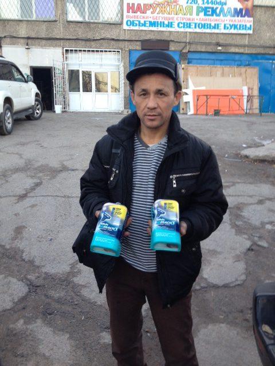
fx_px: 371
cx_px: 138
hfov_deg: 40.7
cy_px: 183
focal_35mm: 35
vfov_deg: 52.6
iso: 50
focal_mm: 4.28
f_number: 2.4
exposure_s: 1/30
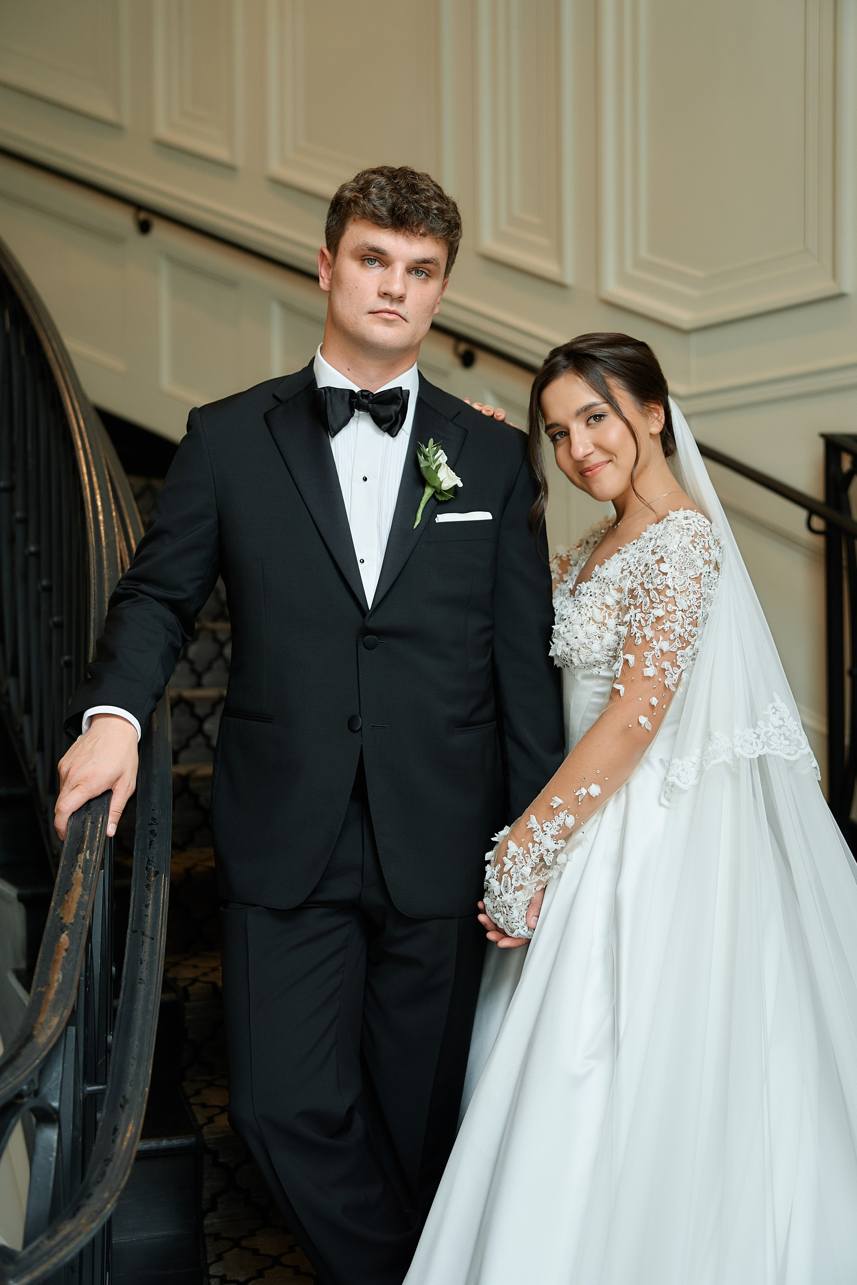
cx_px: 428
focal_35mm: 42
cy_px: 642
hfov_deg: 31.9
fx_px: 1500
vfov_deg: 46.4
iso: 400
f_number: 2.2
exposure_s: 1/250
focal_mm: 42
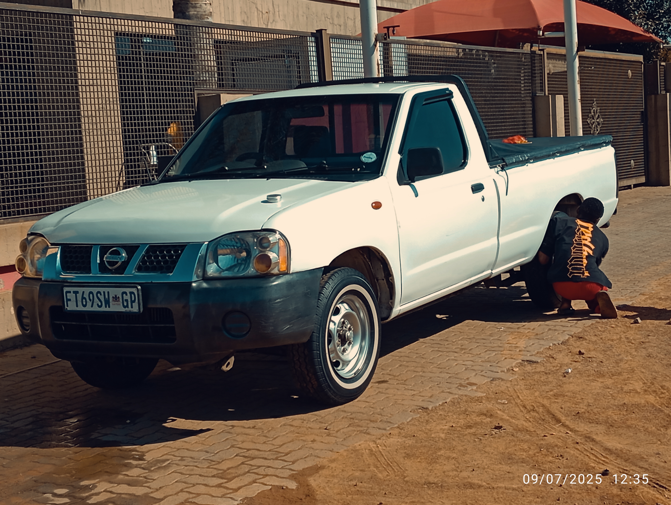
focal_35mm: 63
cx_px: 336
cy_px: 252
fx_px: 1223
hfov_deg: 30.7
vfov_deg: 23.3
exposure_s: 1/951
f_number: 1.8
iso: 115
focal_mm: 4.22
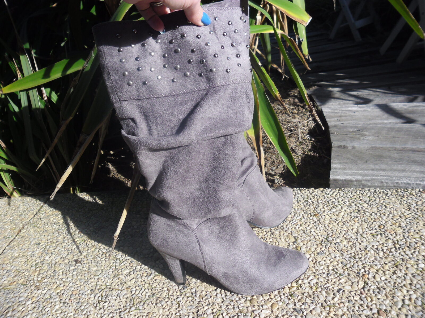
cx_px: 212
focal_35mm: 27
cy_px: 159
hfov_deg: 65.3
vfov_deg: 51.4
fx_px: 331
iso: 80
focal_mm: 4.9
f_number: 3.5
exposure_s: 1/756
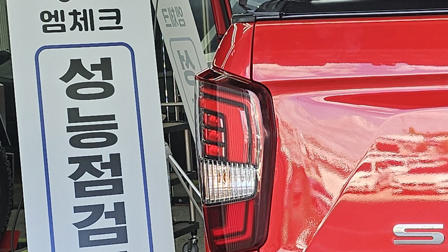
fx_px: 1176
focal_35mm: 99
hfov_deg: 20.5
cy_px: 170
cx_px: 497
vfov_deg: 12.2
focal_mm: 5
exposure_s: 1/212
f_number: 1.8
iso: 50
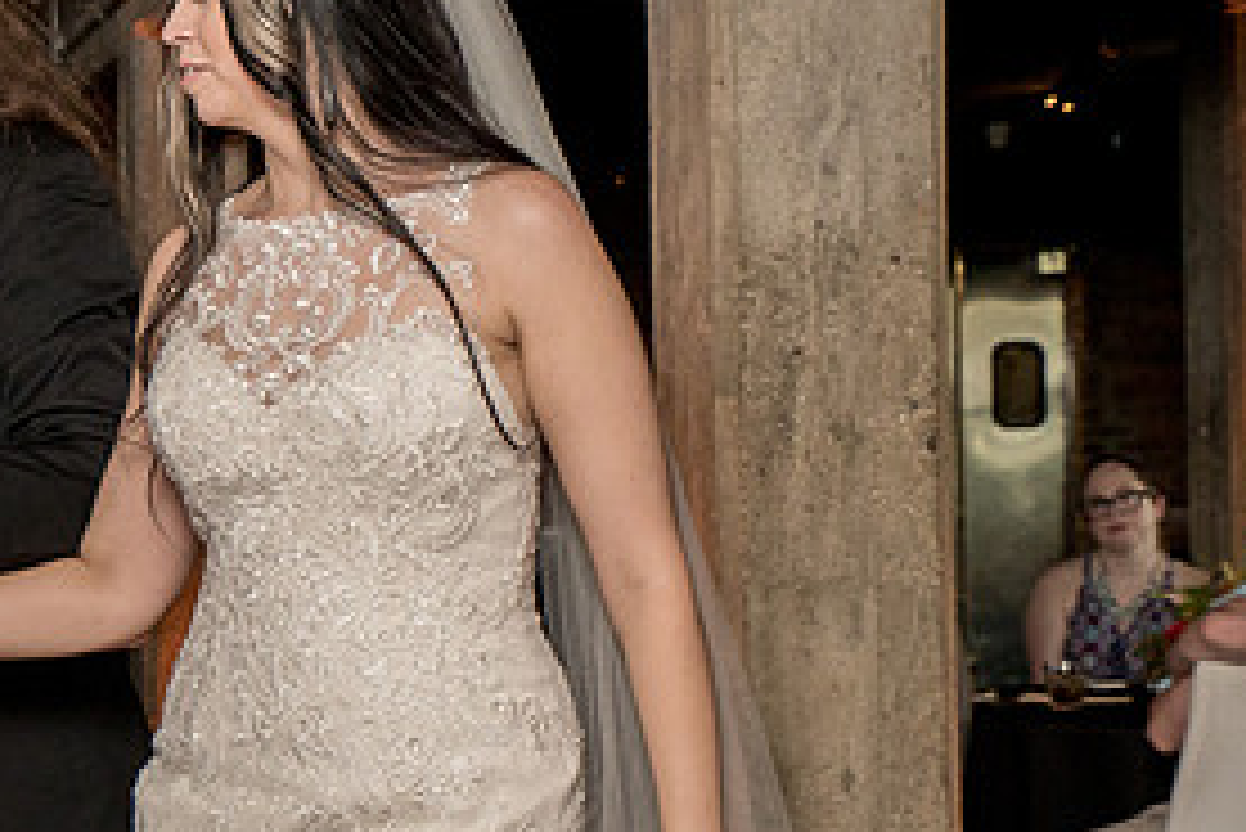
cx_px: 179
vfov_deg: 14.4
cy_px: 425
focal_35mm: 95
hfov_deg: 21.1
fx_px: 3290
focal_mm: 35
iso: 2000
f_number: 5.6
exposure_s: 1/200
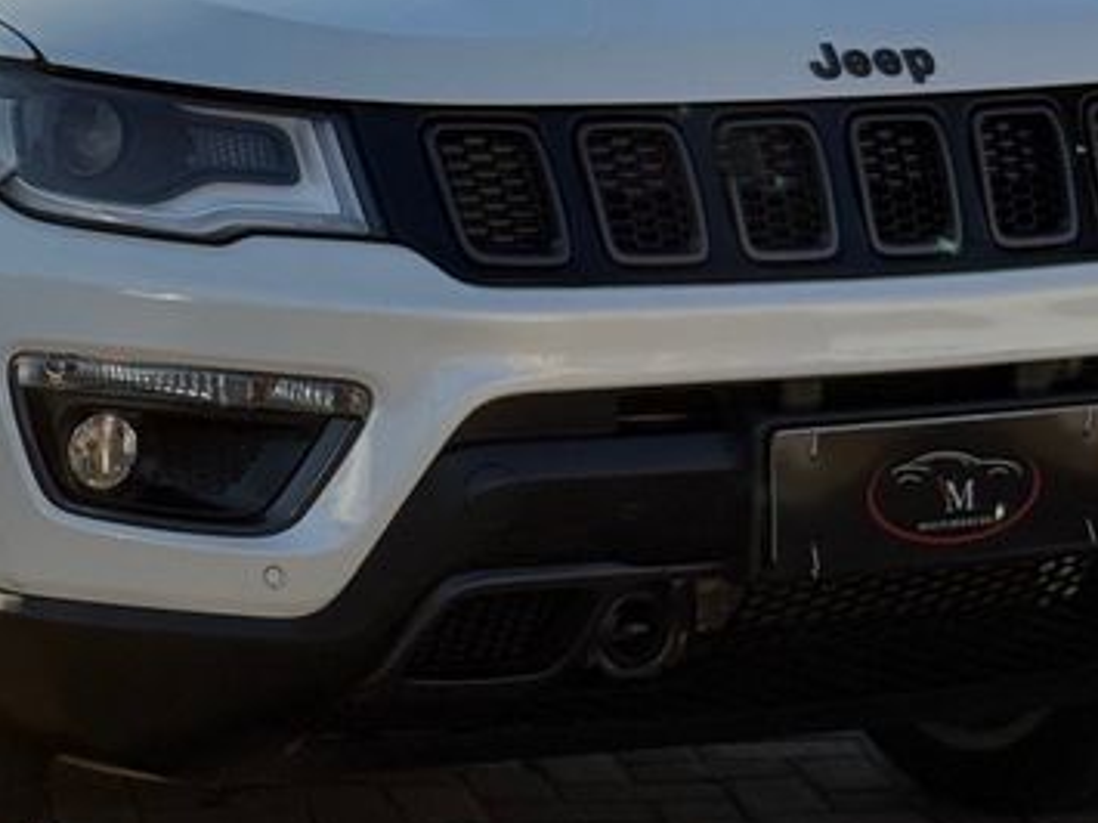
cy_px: 99
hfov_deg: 15.1
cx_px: 128
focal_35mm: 129
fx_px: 4090
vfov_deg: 11.4
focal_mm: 6.76
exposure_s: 1/3378
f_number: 1.78
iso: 64
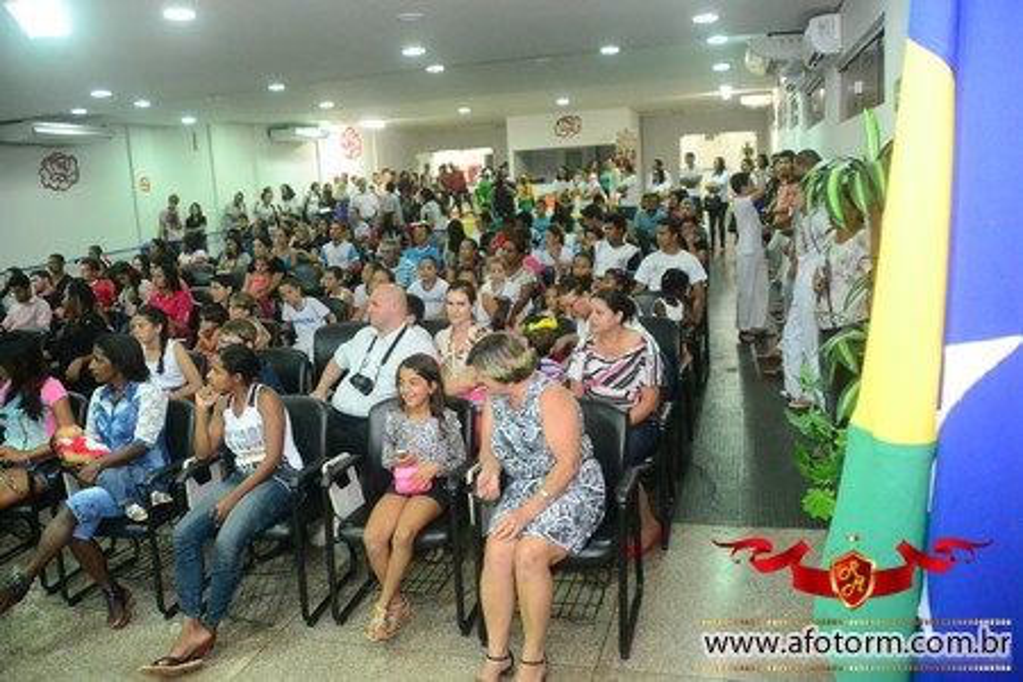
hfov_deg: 61.9
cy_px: 341
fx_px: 852
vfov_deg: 43.6
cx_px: 512
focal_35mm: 30
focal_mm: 20
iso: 3200
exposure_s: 1/80
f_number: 3.5
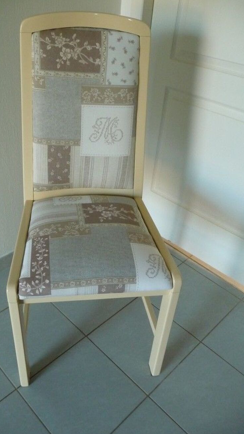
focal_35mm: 31
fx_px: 357
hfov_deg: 37.6
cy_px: 215
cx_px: 94
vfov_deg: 62.6
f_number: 3.3
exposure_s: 1/30
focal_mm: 4.7
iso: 320
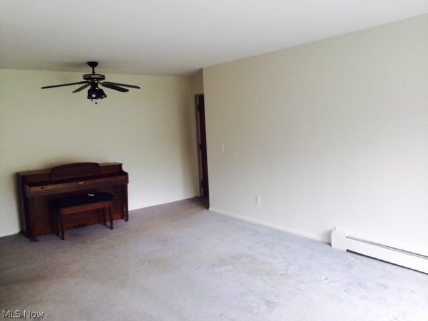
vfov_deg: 46.8
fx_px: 371
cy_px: 160
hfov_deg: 60.0
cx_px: 214
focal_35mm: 30
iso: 50
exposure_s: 1/60
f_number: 2.2
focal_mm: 4.12
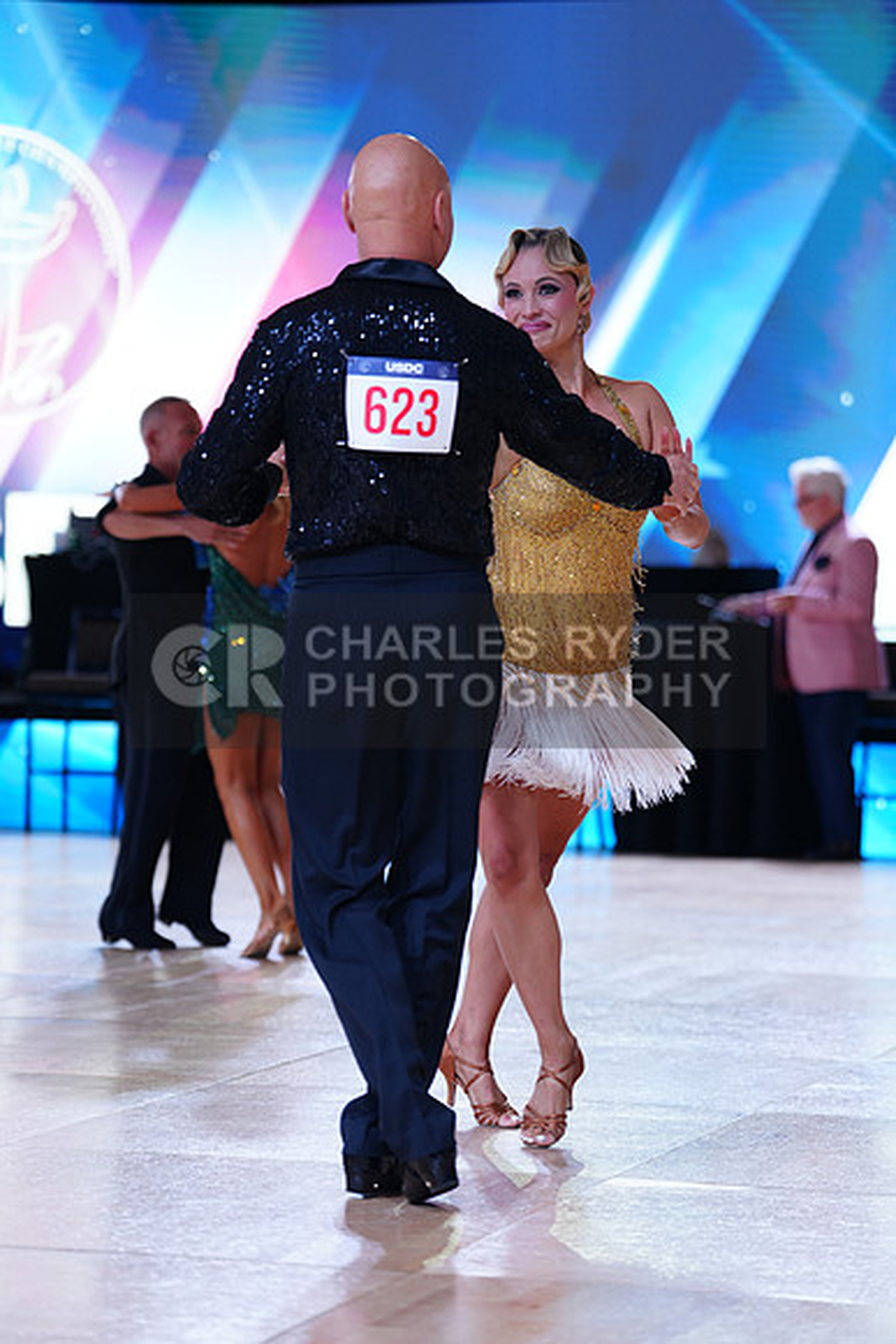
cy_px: 672
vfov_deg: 18.8
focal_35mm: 109
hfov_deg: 12.6
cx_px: 448
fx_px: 4067
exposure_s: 1/400
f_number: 2.8
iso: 500
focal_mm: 109
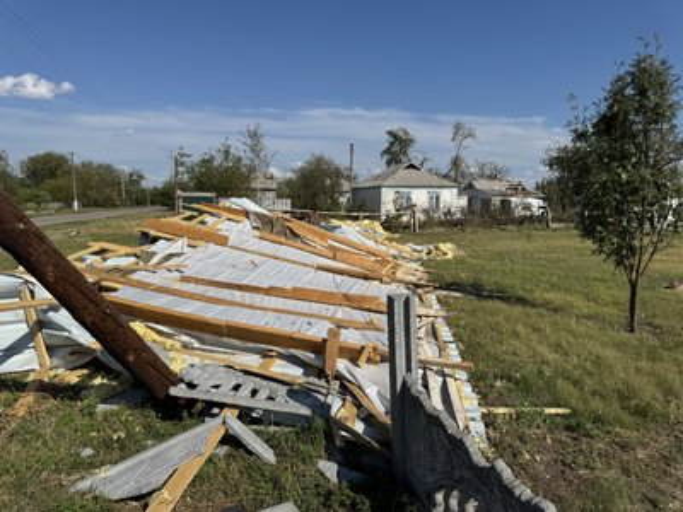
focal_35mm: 24
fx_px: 474
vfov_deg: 56.8
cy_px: 256
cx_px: 342
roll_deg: -1.2
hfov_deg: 71.6
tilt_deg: -7.1
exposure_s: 1/10417
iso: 80
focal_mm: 6.76
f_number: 1.78
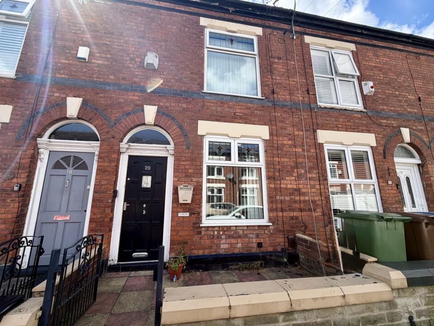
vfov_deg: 81.7
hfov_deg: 98.1
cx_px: 209
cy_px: 160
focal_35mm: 15
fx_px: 188
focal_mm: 2.22
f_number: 2.2
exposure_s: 1/510
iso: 40
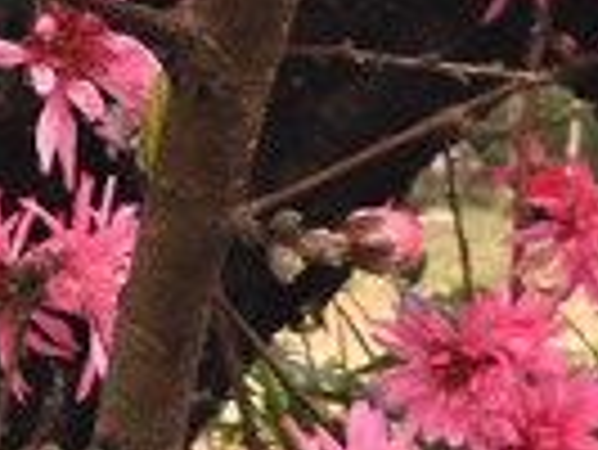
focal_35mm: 97
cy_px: -292
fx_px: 1677
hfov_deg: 18.4
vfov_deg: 14.0
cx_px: -236
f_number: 3.4
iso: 100
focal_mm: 4.3
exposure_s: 1/500
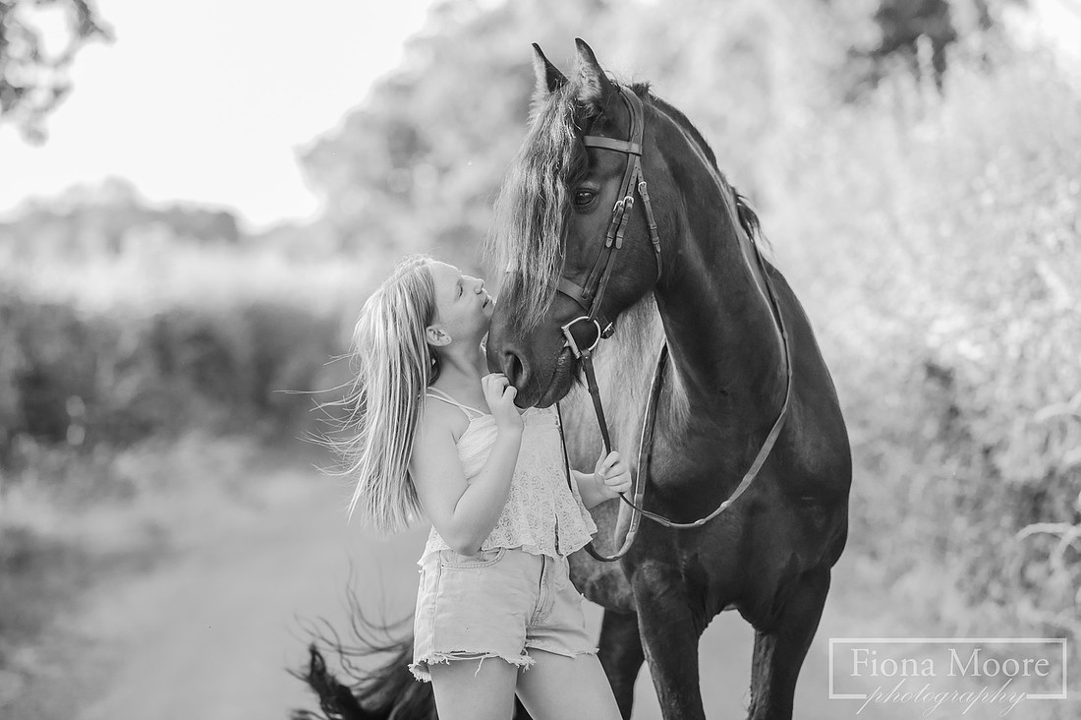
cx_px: 540
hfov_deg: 11.1
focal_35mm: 185
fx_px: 5552
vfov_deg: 7.4
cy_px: 360
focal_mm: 185
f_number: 4
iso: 1100
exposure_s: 1/500
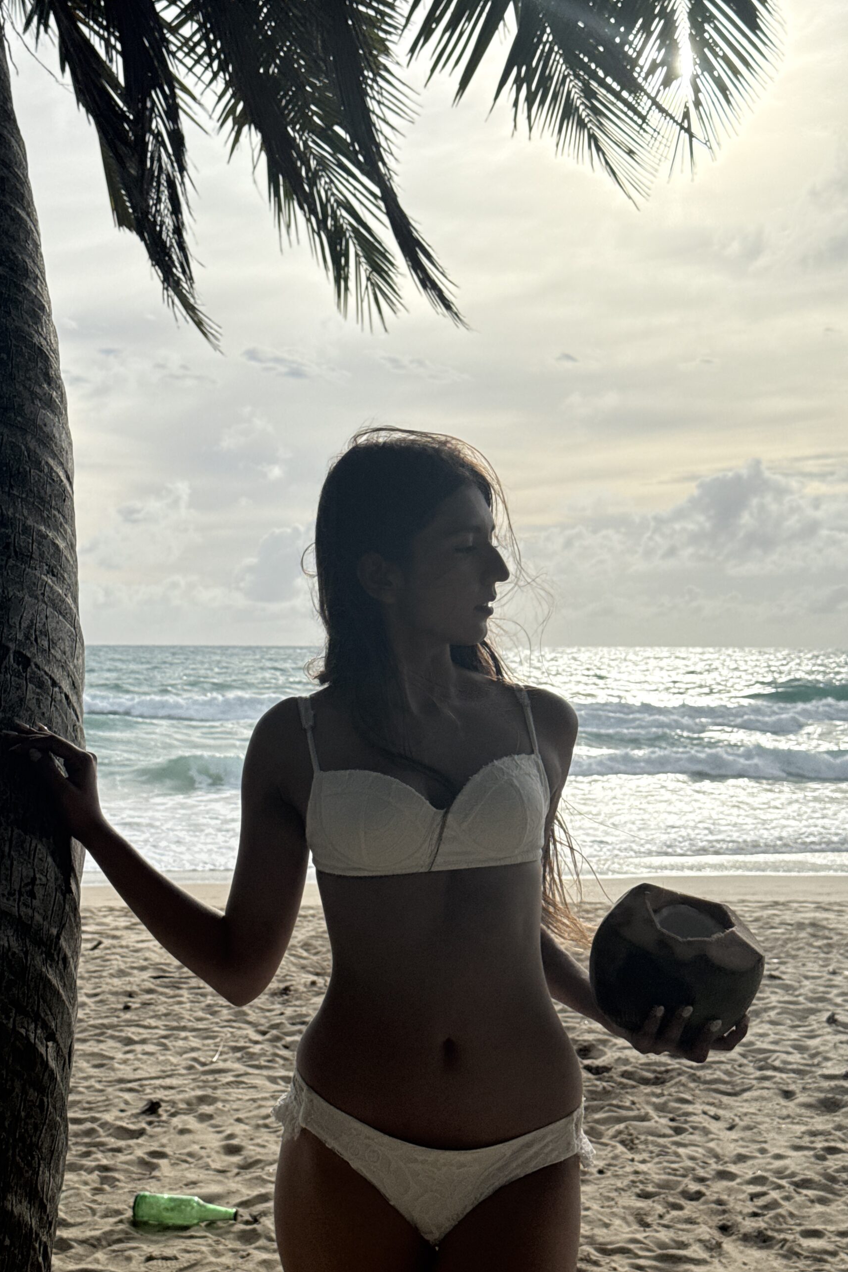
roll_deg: -0.1
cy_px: 636
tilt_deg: +1.2
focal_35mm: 50
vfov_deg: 39.6
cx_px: 380
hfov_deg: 27.0
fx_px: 1767
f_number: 1.78
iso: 80
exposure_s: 1/9901
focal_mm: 6.76
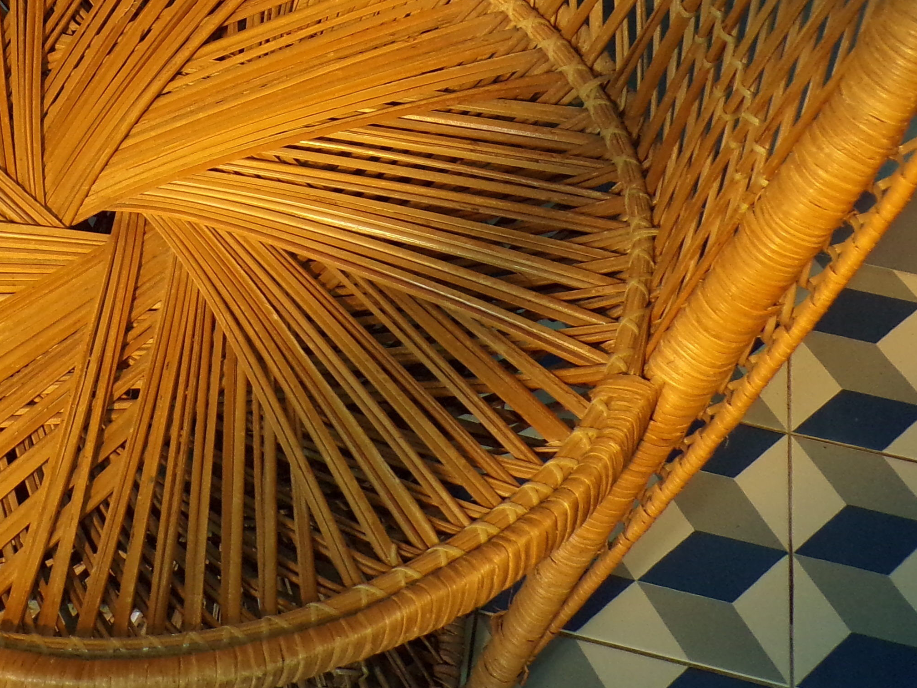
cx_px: 184
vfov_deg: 22.7
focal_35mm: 64
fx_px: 1695
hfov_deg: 29.6
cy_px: 155
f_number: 3.1
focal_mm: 5
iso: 200
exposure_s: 1/34
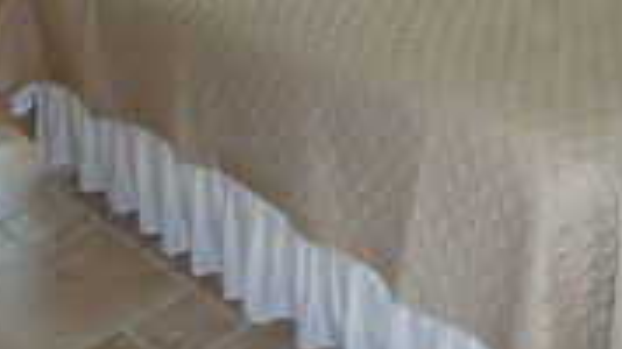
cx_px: 335
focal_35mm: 63
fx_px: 1039
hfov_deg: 33.3
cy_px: -52
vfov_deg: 18.3
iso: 125
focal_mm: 4.7
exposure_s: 1/30
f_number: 3.3
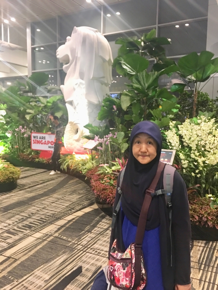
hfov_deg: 48.2
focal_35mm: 29
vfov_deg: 61.7
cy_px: 145
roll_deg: -1.8
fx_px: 244
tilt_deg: -4.4
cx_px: 109
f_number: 2.2
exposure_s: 1/10
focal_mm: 4.15
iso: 100
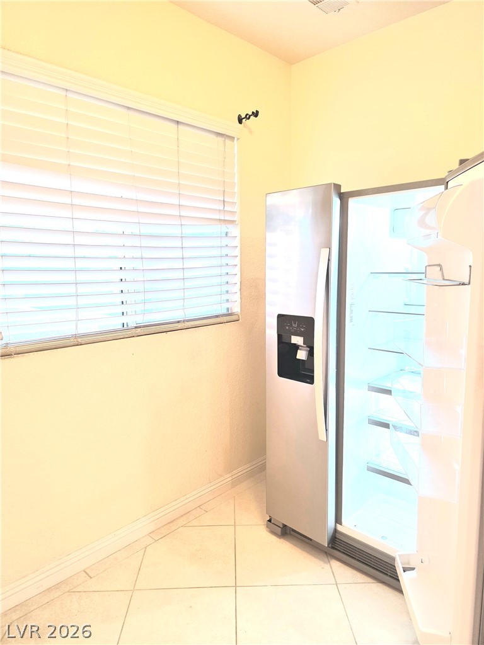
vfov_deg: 73.9
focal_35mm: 23
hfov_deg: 58.9
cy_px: 322
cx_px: 242
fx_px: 429
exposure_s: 1/120
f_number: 1.7
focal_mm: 6.3
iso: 160
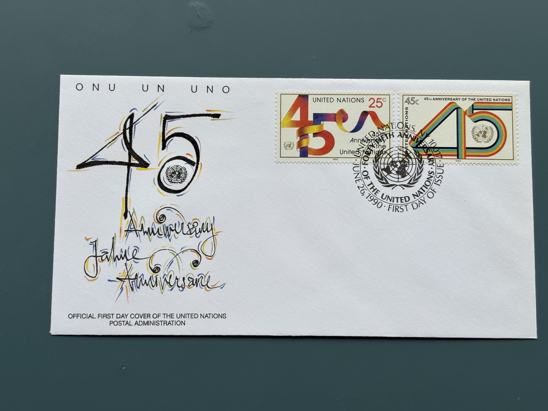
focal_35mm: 52
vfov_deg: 28.0
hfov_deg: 36.8
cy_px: 206
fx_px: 823
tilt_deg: -84.4
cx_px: 274
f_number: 1.6
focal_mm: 5.96
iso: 32
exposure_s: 1/654
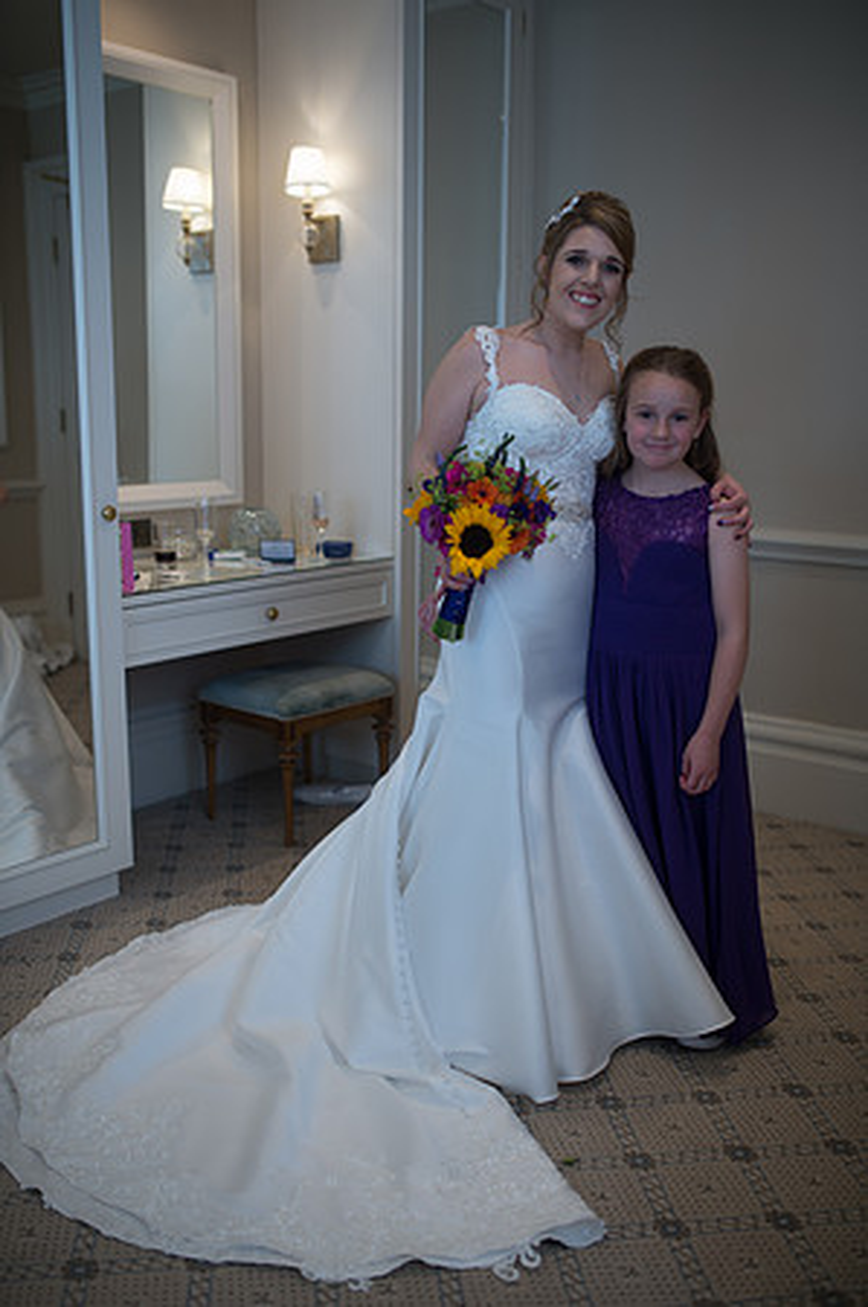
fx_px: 1269
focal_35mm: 35
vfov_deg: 54.5
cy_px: 654
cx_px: 434
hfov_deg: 37.8
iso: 200
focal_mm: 35
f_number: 2
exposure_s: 1/125
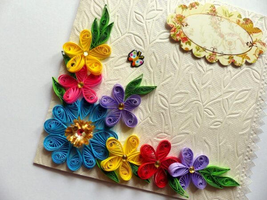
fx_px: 193
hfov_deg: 69.4
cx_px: 134
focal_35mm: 25
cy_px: 100
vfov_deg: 54.9
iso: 100
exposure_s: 1/60
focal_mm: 4.5
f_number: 2.8
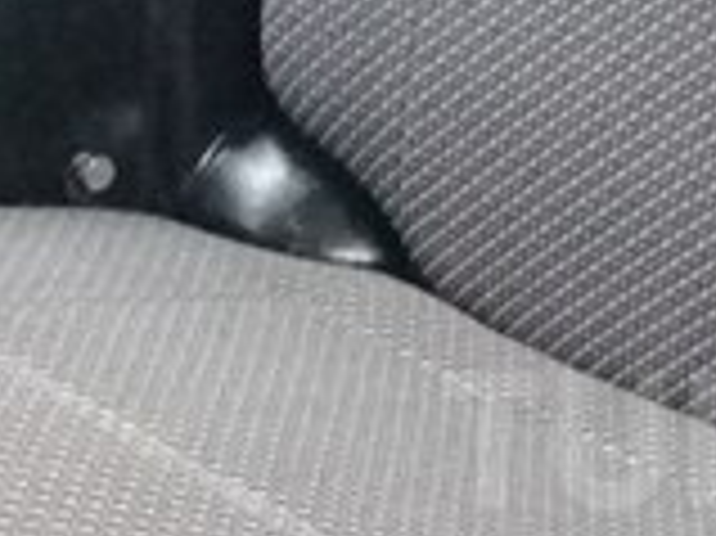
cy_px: 439
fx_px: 2666
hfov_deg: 14.7
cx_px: 901
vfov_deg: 11.4
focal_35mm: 129
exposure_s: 1/17
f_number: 2.2
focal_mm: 3.3
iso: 640
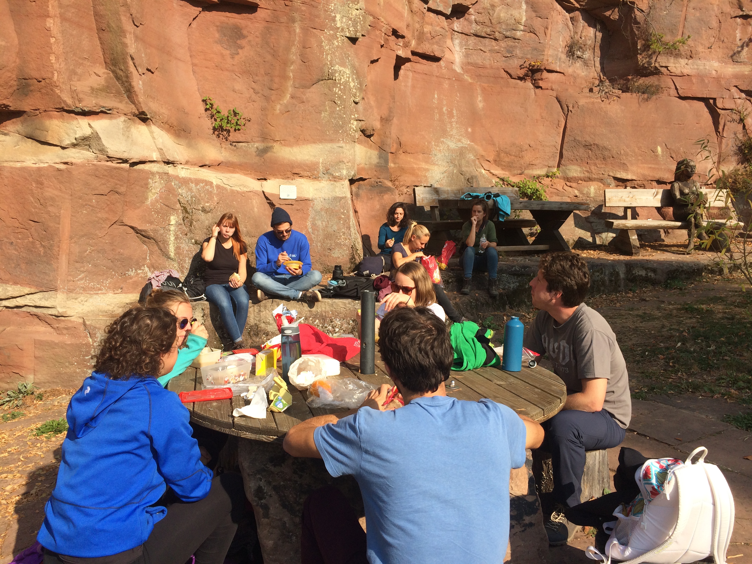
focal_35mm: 29
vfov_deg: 48.2
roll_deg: -0.2
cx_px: 376
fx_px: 630
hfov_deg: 61.7
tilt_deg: -6.7
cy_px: 282
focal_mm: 4.15
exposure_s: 1/1580
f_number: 2.2
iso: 32
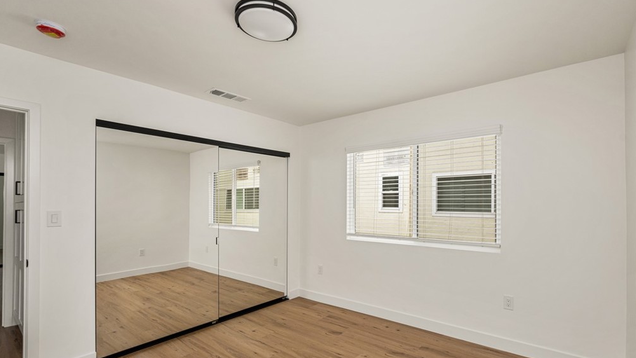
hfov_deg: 103.0
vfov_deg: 70.0
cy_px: 211
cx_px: 313
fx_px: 253
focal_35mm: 15
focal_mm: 14
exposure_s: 1/40
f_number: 7.1
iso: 125
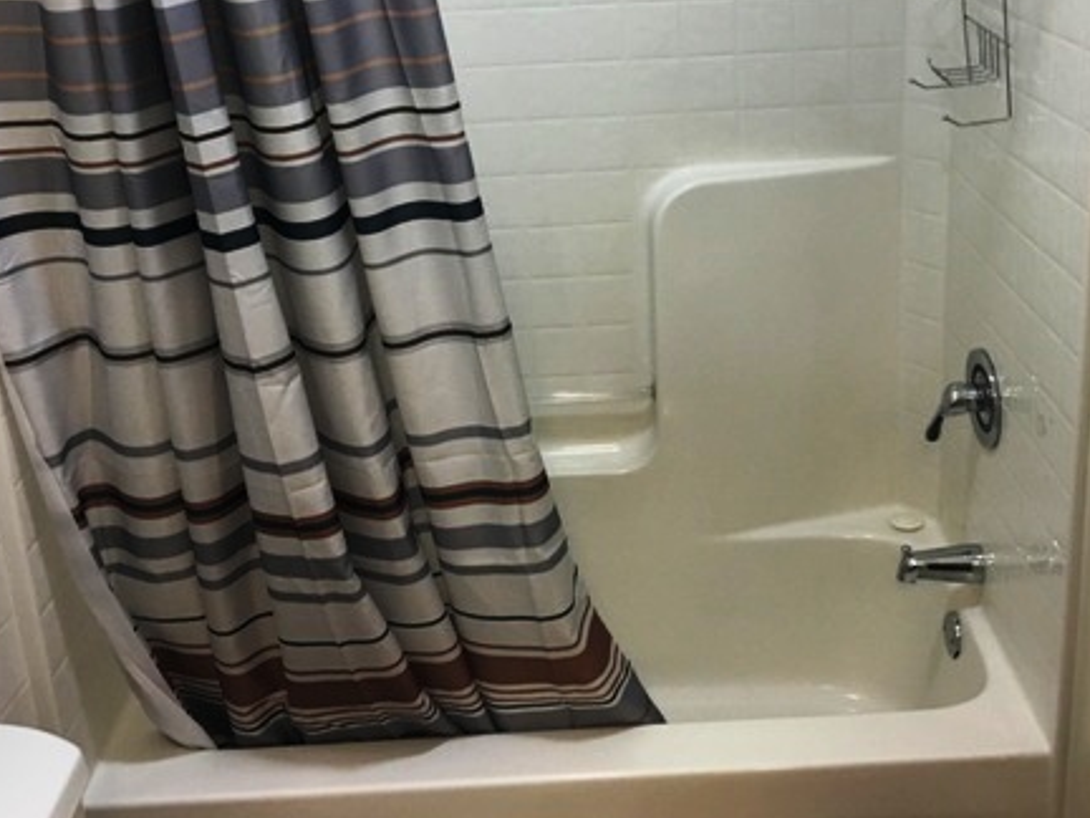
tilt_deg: -17.3
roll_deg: +0.5
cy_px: 252
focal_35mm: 43
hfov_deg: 43.8
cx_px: 613
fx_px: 1354
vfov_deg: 33.2
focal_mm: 4.15
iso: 100
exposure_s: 1/30
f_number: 2.2
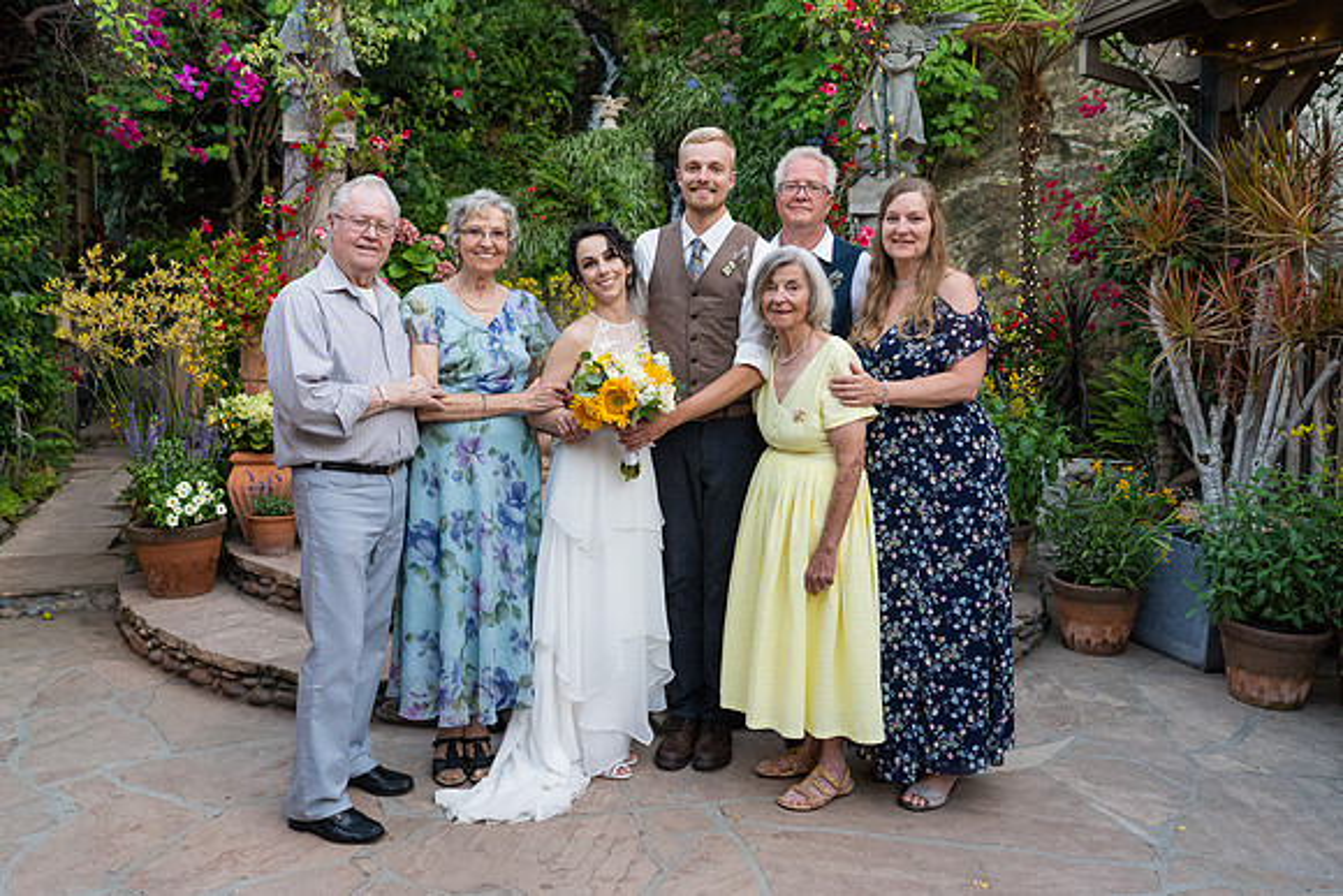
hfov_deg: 62.5
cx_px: 672
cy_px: 421
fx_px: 1107
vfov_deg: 44.0
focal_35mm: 30
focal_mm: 28
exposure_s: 1/320
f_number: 3.2
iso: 500
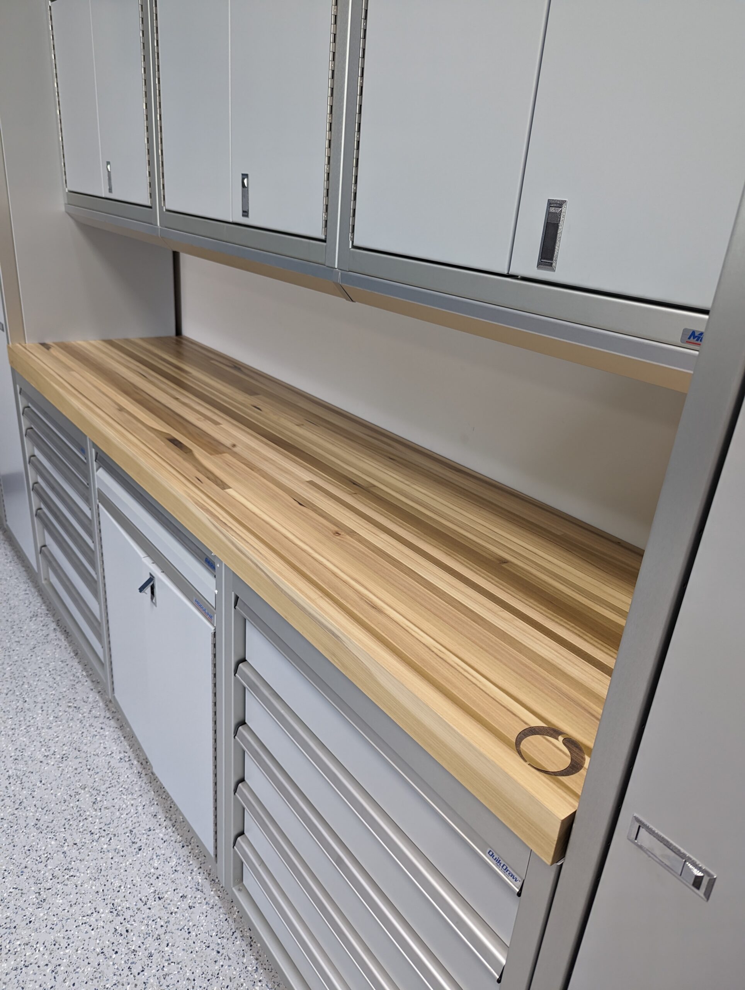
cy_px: 495
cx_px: 372
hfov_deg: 56.9
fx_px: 687
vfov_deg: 71.5
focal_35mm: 24
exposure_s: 1/24
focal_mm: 6.81
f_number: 1.85
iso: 70
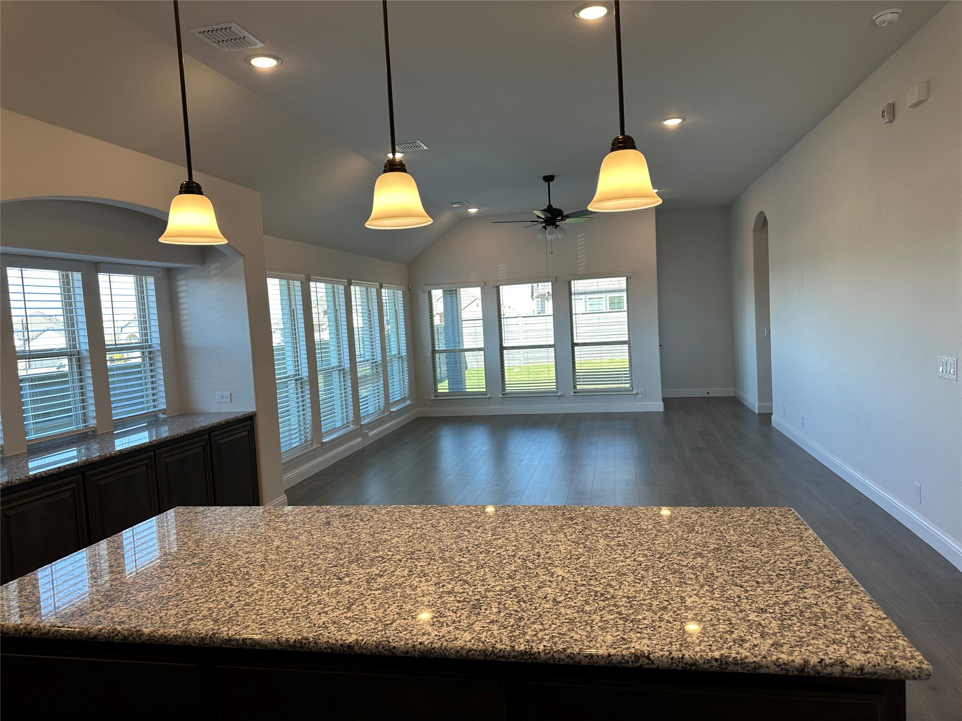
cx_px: 481
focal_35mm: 24
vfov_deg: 56.8
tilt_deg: -3.9
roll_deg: +2.2
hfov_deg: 71.6
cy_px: 360
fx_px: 667
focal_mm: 6.86
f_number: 1.78
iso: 80
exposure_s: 1/163
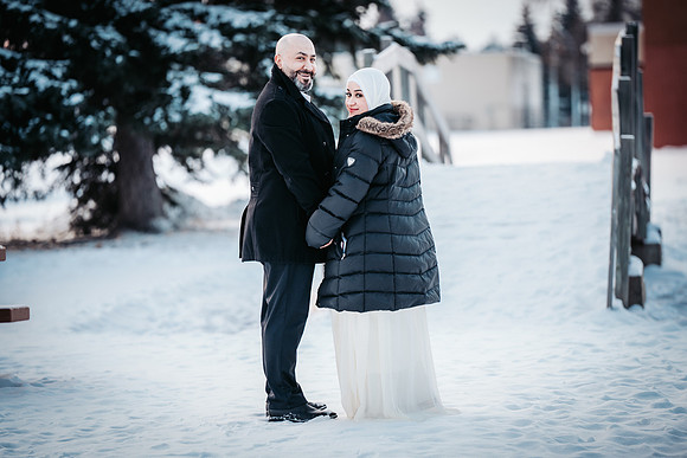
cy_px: 229
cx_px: 344
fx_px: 3436
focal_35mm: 180
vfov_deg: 7.6
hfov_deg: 11.4
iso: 100
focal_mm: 180
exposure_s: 1/160
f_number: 2.8
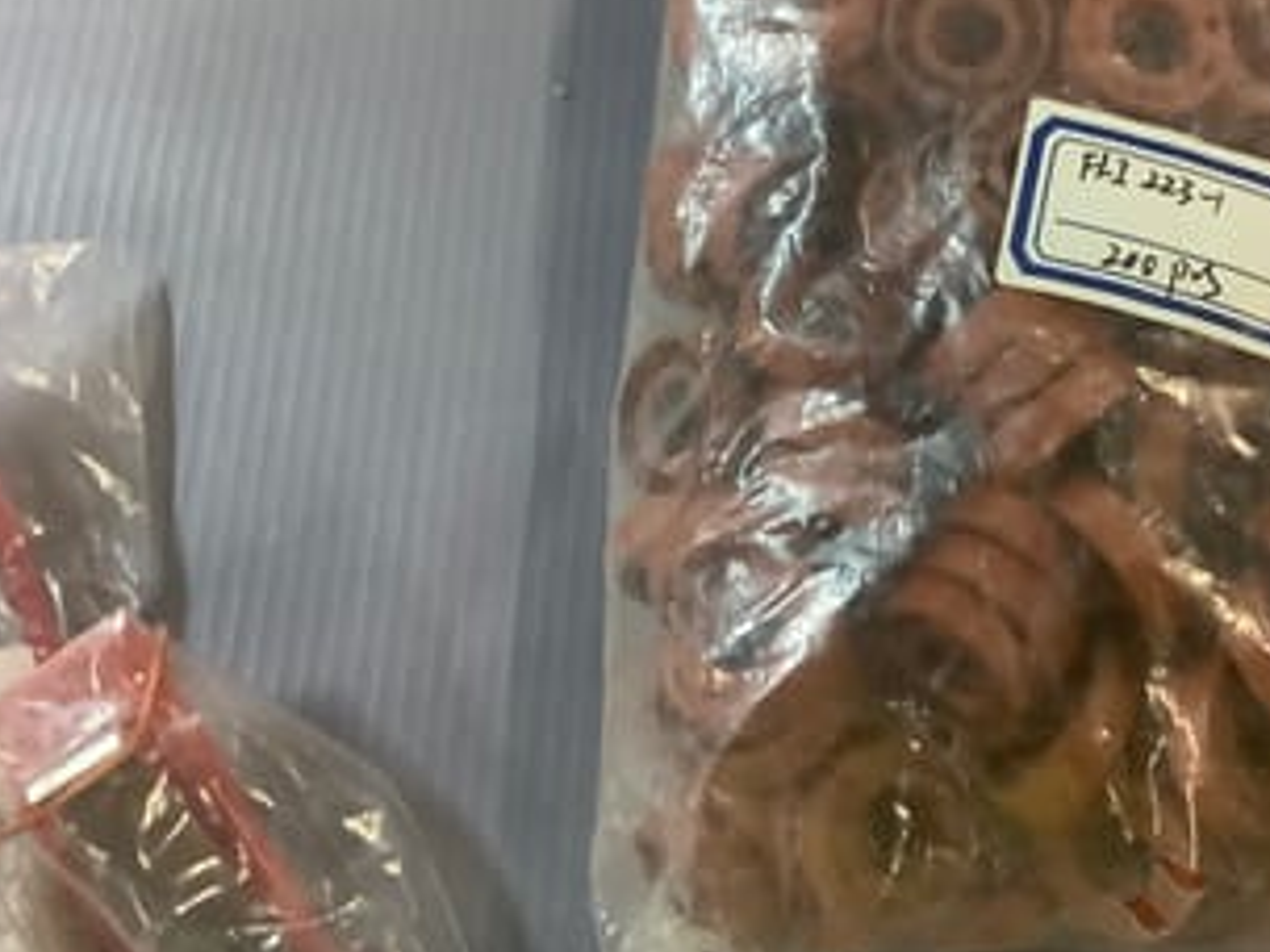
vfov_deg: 28.3
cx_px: 978
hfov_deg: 36.5
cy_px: 282
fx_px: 1871
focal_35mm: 51
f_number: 2.4
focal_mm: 3.3
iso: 400
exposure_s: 1/33
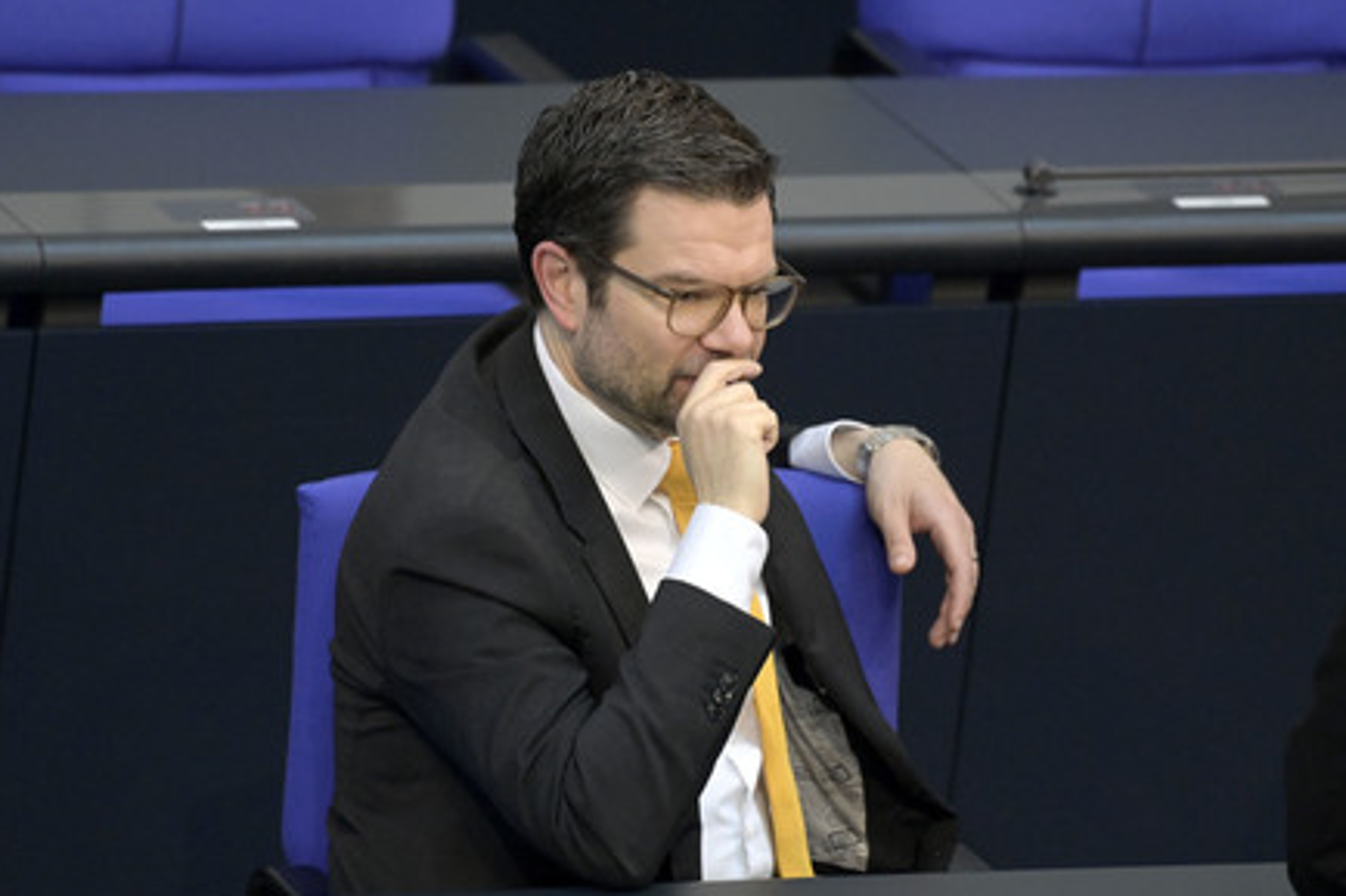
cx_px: 671
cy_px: 453
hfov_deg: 4.5
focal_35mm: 457
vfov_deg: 3.0
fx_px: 17079
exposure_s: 1/500
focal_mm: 440
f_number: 5.6
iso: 10000
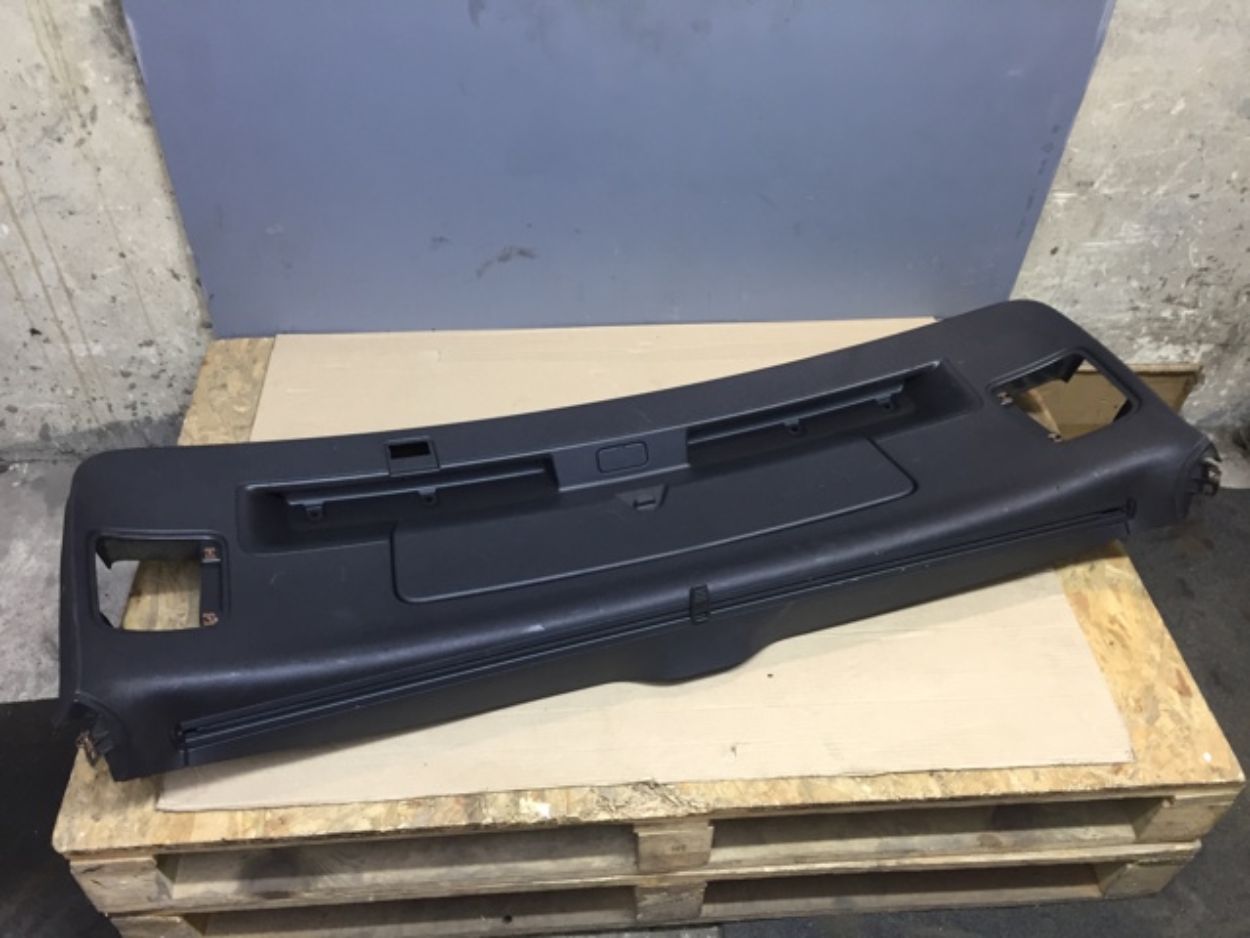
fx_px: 1047
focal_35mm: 29
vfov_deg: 48.2
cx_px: 625
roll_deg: -2.7
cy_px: 469
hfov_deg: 61.7
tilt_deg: -44.2
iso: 100
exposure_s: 1/33
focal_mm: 4.15
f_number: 2.2
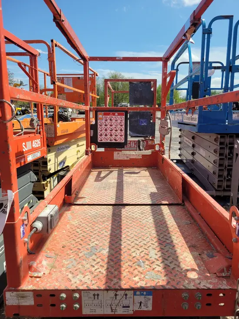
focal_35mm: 26
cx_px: 120
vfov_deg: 67.3
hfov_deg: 53.1
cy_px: 160
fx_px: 239
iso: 40
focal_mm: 5.4
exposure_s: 1/2216
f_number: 1.8
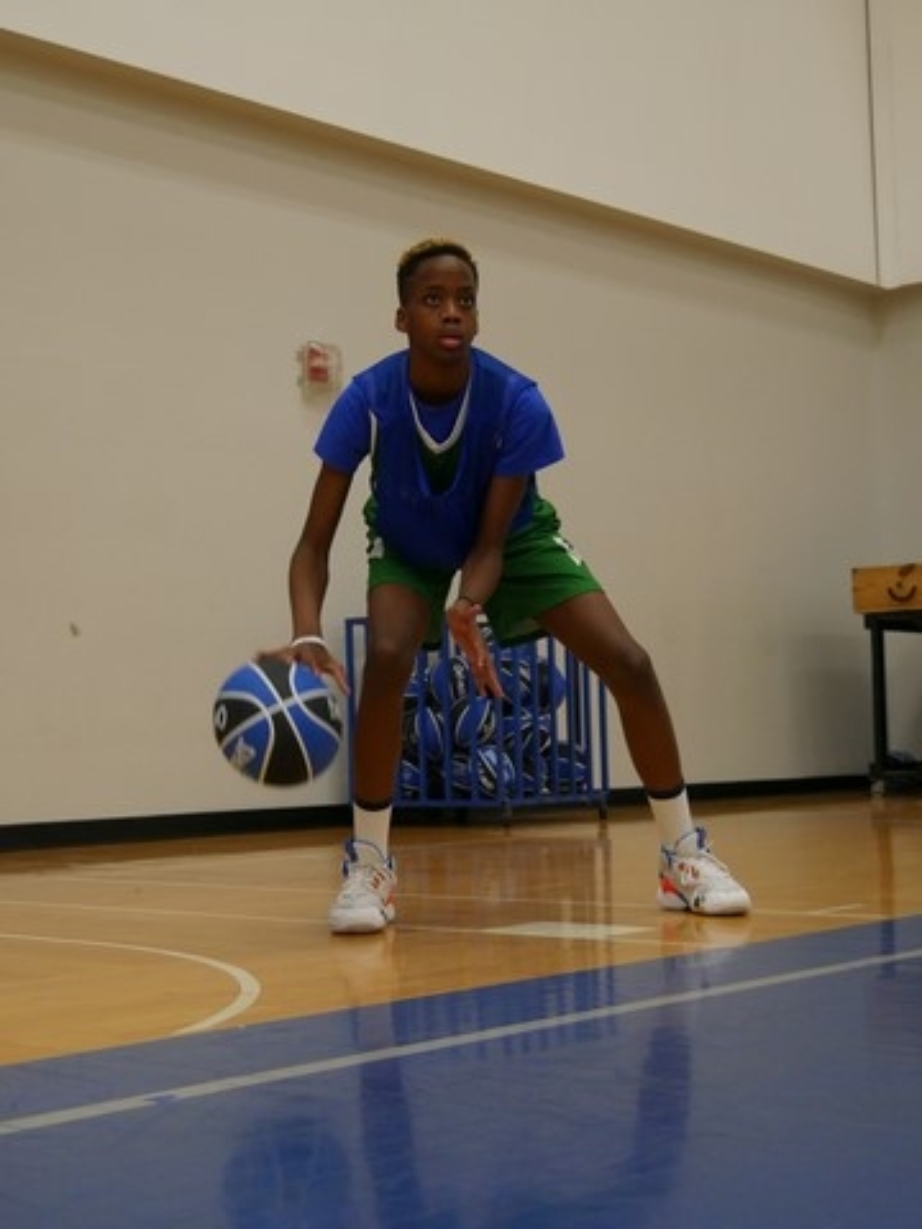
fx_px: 1989
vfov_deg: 34.3
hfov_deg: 26.1
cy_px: 614
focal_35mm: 56
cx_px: 461
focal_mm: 28
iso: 2500
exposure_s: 1/250
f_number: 4.3
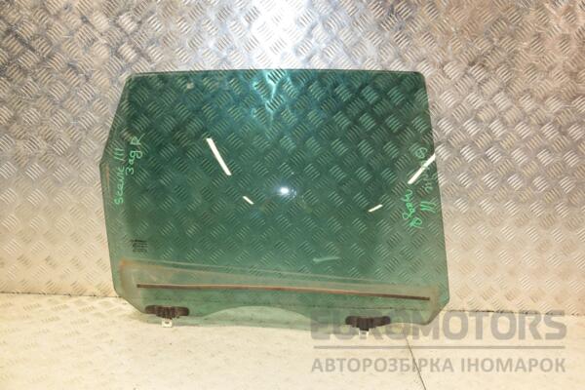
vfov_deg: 34.2
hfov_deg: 49.6
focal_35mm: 39
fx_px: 634
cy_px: 195
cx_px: 292
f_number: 5
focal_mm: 26
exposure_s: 1/160
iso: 800
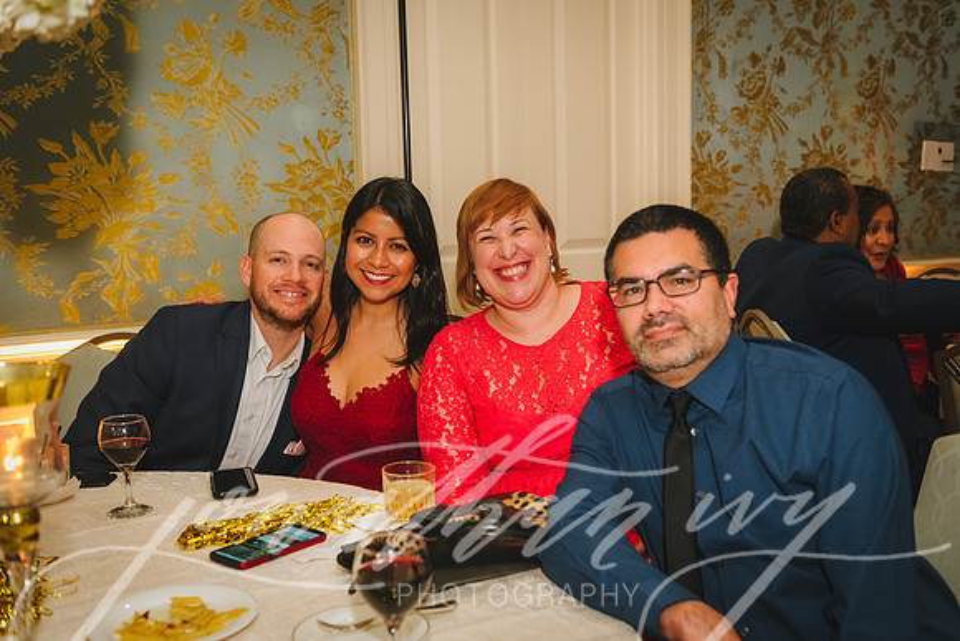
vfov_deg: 34.2
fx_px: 1040
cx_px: 487
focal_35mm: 39
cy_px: 321
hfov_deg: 49.6
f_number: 4
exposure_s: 1/160
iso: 3200
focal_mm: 38
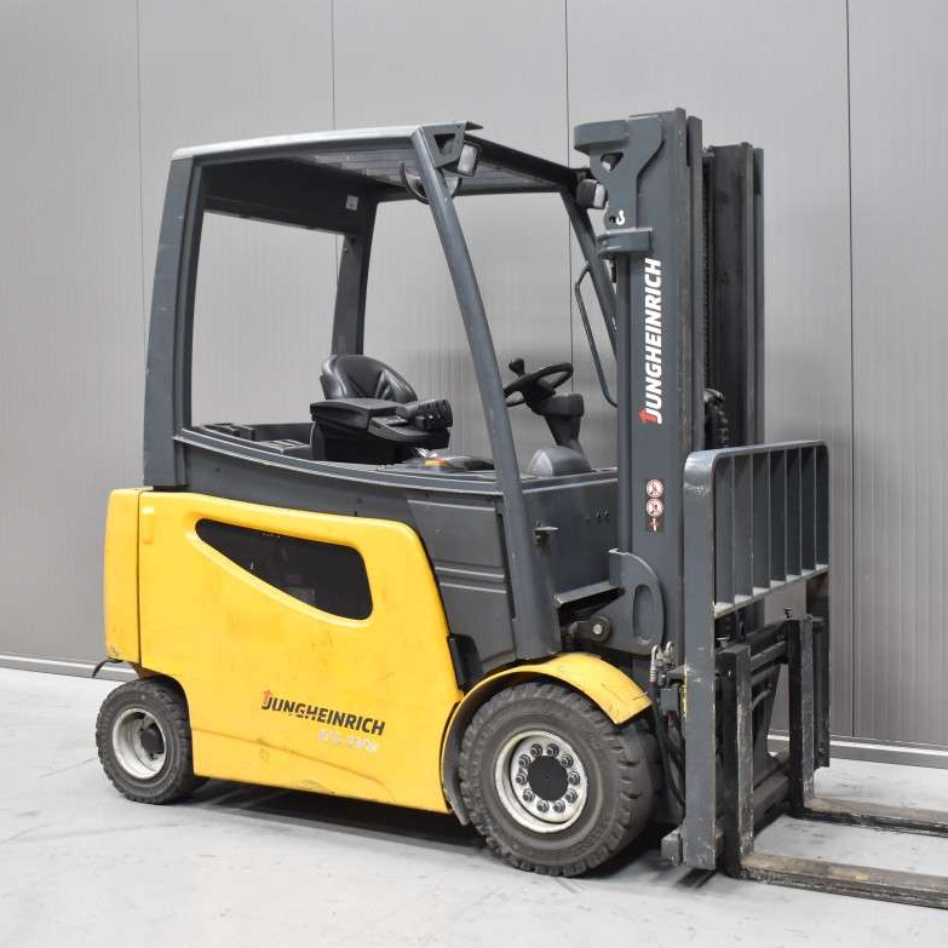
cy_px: 478
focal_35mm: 43
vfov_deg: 39.2
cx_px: 512
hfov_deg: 39.1
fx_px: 1332
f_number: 4.5
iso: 1600
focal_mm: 22
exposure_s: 1/30
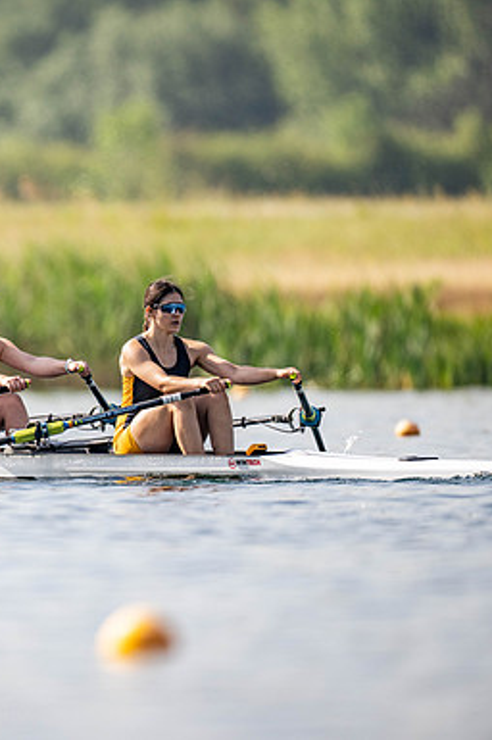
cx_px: -56
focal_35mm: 905
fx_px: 18585
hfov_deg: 1.5
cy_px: 370
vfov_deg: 2.3
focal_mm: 600
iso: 180
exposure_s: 1/2500
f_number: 4
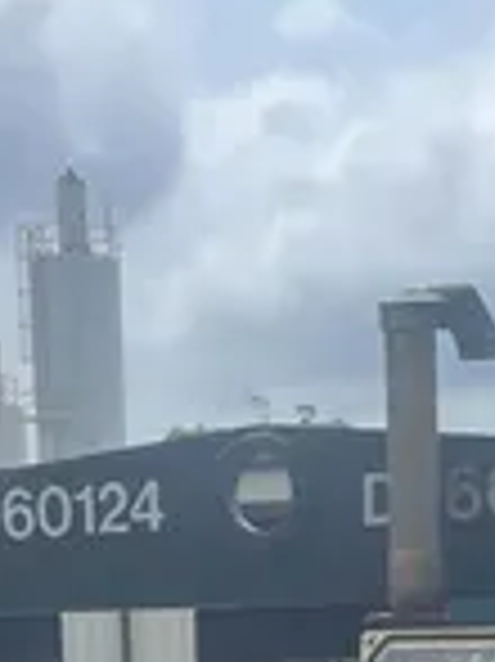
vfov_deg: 12.7
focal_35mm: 130
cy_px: 1443
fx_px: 2482
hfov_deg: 11.4
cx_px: 320
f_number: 1.6
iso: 50
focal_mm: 5.1
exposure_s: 1/2632
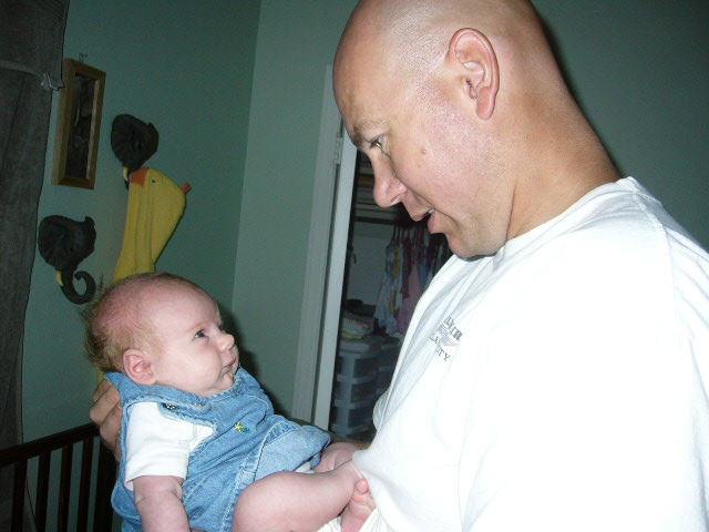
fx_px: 717
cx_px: 354
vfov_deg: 40.7
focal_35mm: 35
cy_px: 266
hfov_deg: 52.6
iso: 100
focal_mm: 5.8
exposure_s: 1/60
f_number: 2.8
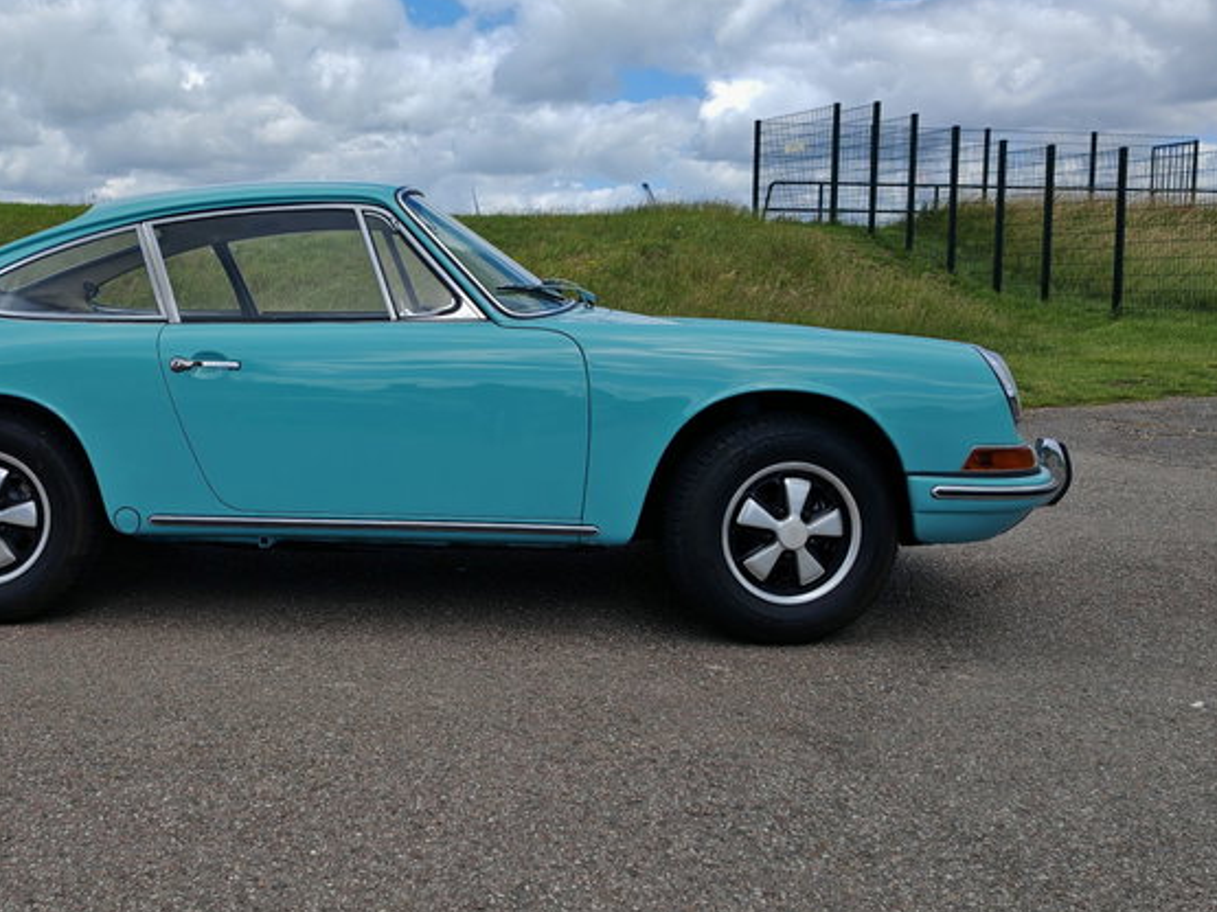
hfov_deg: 50.4
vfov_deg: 39.5
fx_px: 1265
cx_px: 399
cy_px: 379
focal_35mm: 36
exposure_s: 1/2200
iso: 50
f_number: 1.6
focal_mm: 5.4
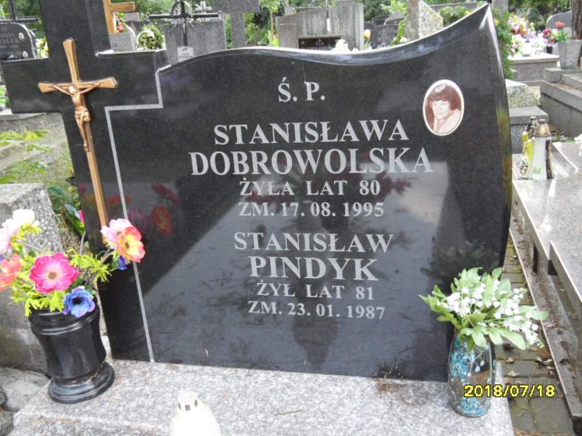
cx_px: 291
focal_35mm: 32
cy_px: 218
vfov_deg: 44.2
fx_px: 538
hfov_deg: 56.8
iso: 100
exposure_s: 1/45
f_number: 3.4
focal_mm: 5.3
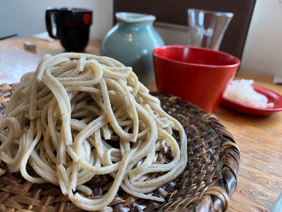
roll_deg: -3.6
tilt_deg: -24.4
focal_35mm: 26
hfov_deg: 67.3
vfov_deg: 53.1
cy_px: 106
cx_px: 141
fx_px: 212
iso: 64
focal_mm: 4.25
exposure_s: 1/120
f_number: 1.8
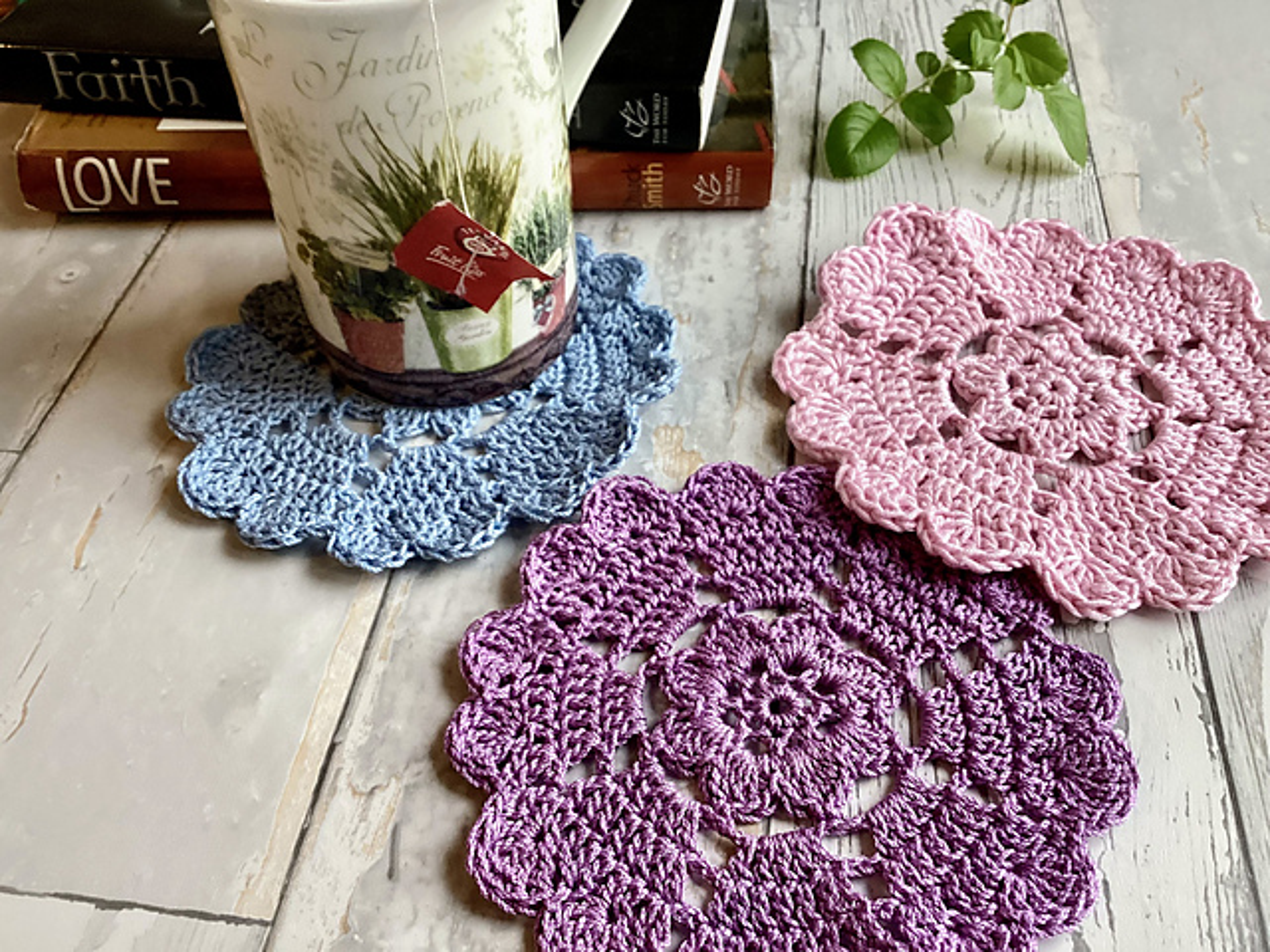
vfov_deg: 45.4
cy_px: 476
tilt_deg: -47.6
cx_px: 635
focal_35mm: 31
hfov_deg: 58.4
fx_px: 1137
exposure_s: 1/50
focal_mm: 3.3
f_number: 2.4
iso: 160
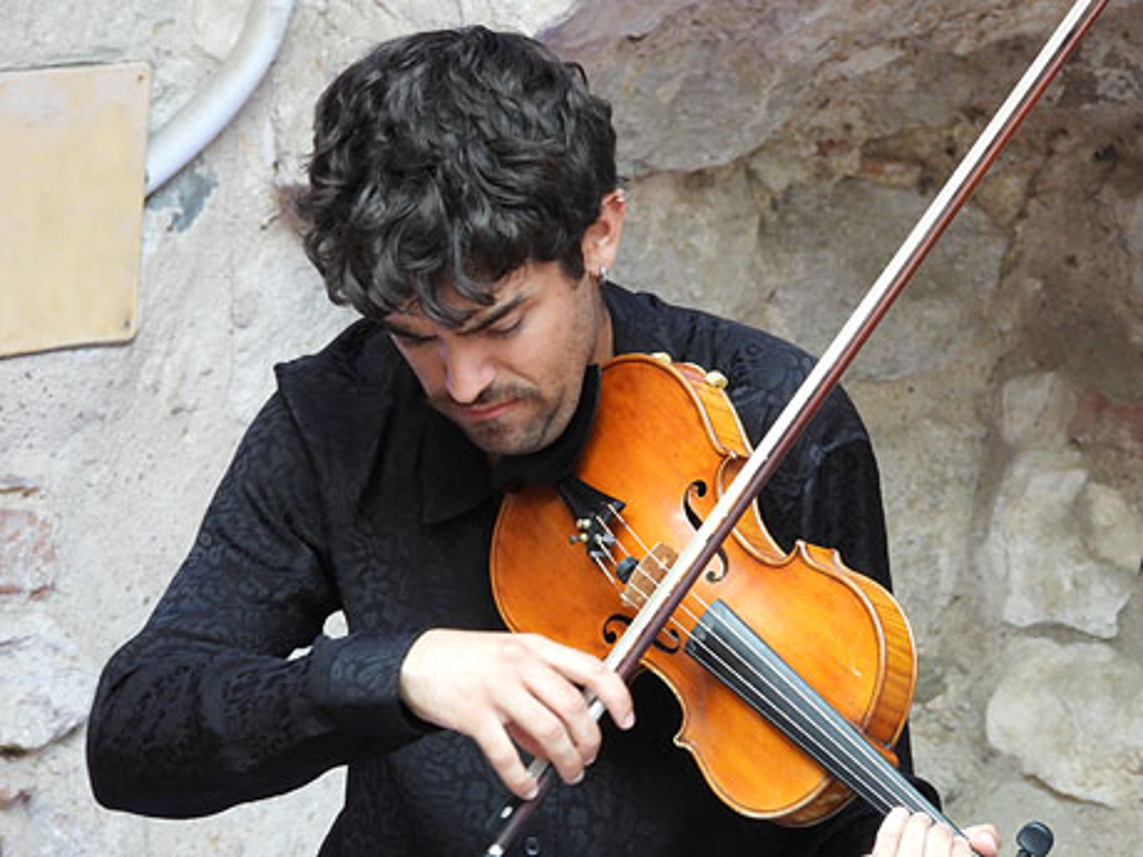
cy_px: 428
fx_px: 16510
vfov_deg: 3.0
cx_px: 572
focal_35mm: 500
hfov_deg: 4.0
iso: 800
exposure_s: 1/30
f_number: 5
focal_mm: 89.9
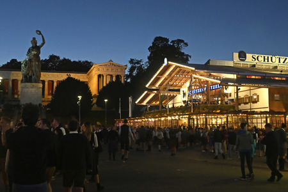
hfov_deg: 46.4
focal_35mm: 42
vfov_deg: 31.9
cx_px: 144
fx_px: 336
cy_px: 96
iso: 5000
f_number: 5.6
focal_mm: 28
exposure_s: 1/125
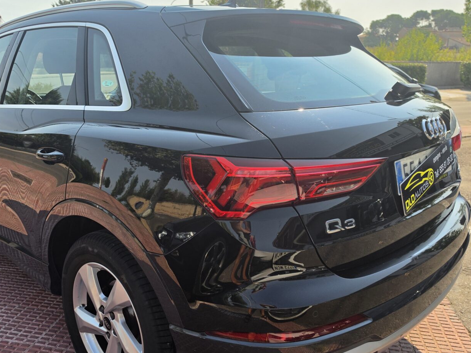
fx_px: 408
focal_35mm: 30
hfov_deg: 59.5
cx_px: 192
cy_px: 202
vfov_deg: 46.6
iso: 64
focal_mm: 6.5
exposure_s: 1/7329
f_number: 1.4
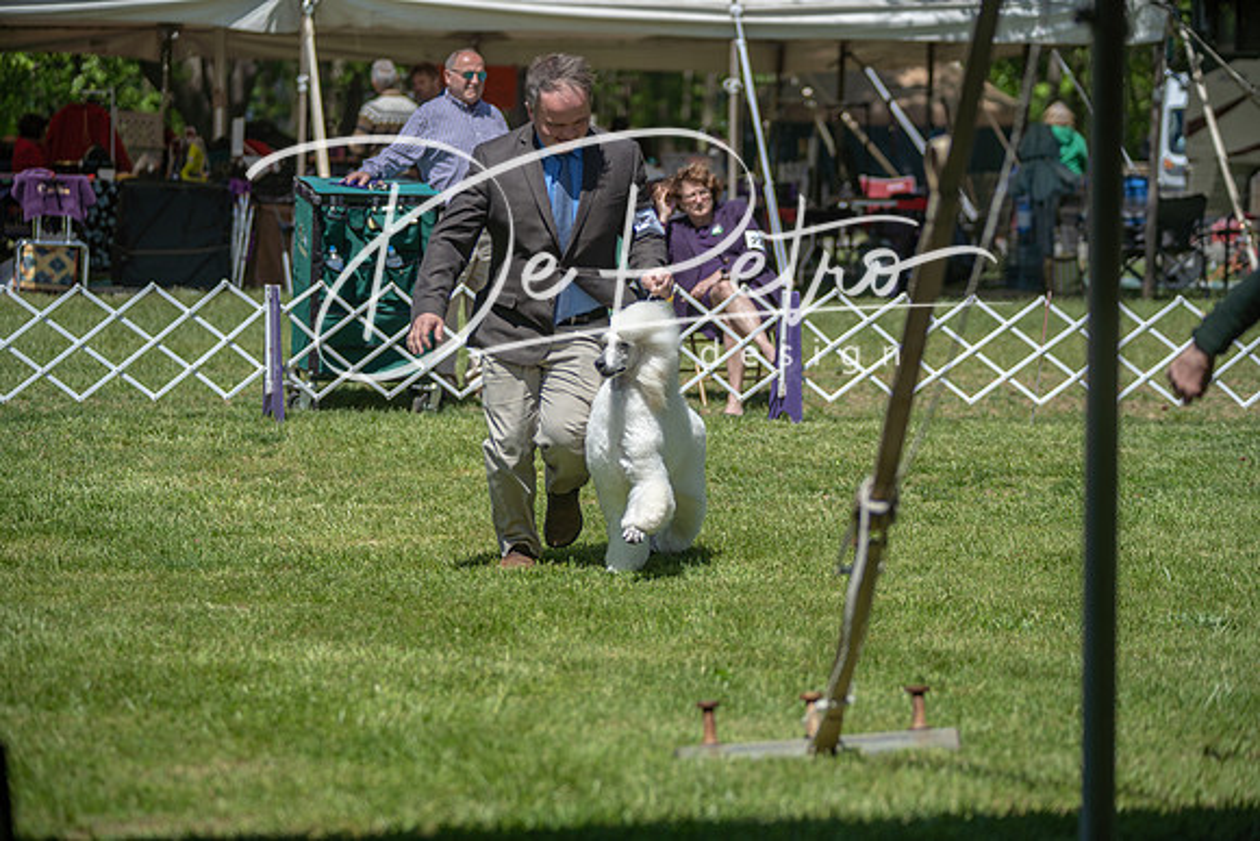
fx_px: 4201
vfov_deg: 11.4
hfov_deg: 17.1
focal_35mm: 120
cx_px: 630
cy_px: 420
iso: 100
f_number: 2.8
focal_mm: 120
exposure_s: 1/1600
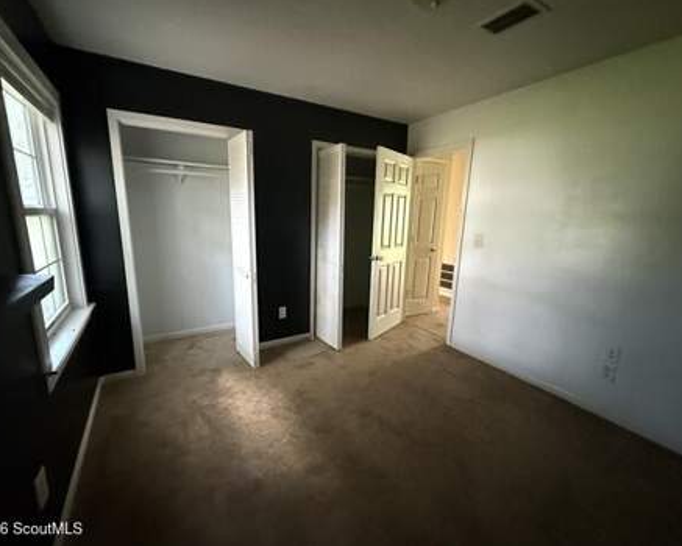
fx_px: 303
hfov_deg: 96.7
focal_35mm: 15
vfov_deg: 84.1
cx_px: 331
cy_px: 273
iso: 1250
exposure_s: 1/47
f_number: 2.2
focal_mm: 2.22
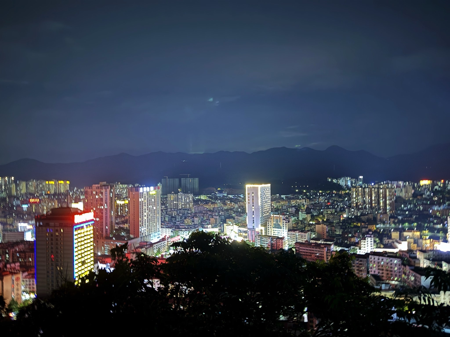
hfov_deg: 71.6
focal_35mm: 24
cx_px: 225
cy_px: 168
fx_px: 312
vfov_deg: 56.8
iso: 1250
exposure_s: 1/2
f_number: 1.78
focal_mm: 6.76
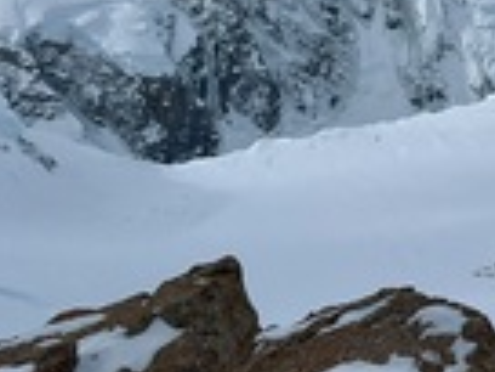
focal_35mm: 107
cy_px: 128
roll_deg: +2.6
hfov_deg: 16.5
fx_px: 1530
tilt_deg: -22.2
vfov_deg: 13.8
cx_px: 772
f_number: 1.5
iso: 40
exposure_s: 1/16393
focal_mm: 5.7
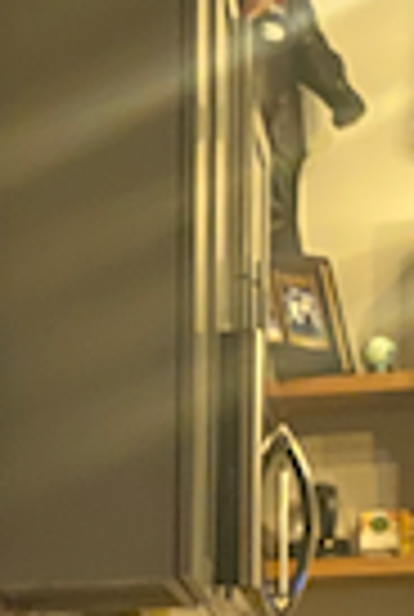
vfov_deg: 15.3
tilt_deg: +1.3
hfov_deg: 10.0
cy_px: 854
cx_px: -472
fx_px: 2162
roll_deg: -1.1
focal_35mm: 126
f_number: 1.8
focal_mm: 4.25
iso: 800
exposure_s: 1/20
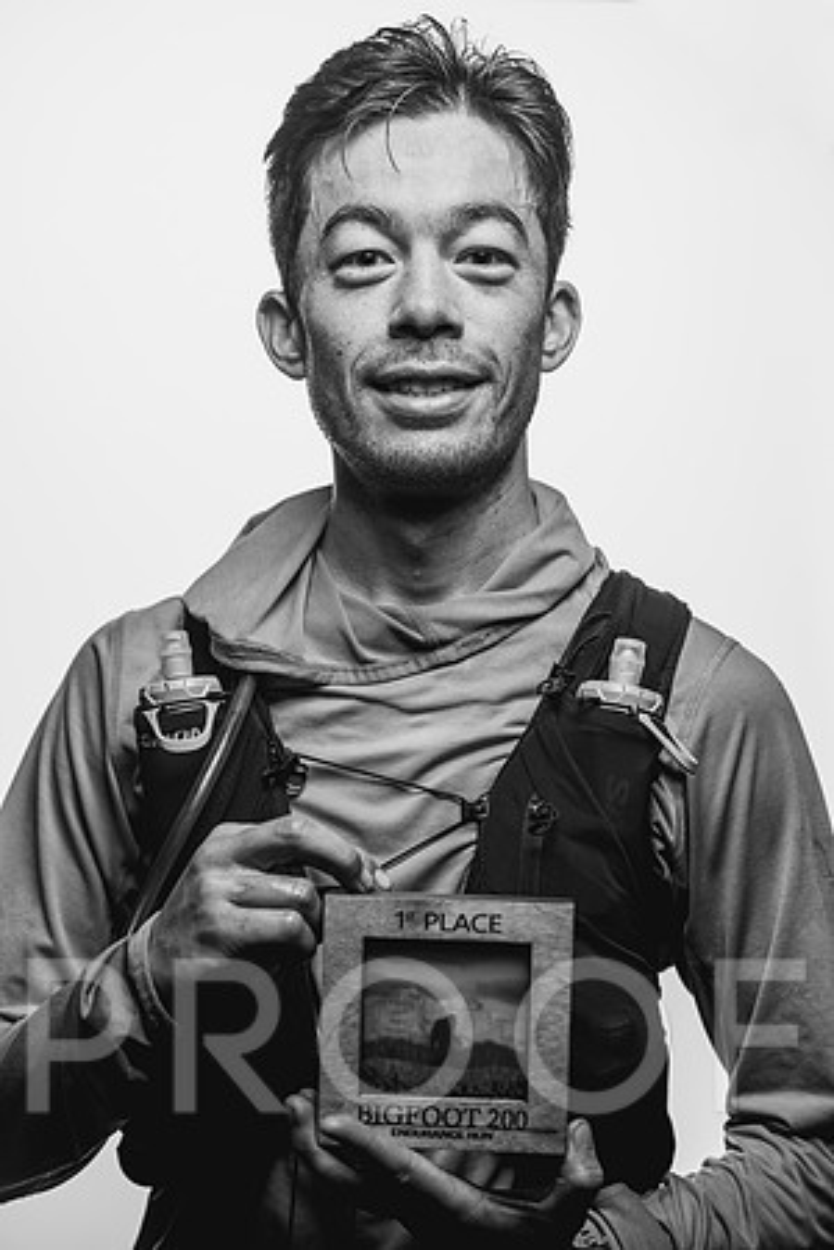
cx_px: 417
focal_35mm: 70
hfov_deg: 19.5
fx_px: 2432
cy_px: 625
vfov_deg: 28.8
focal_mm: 70
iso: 125
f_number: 4
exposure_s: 1/200
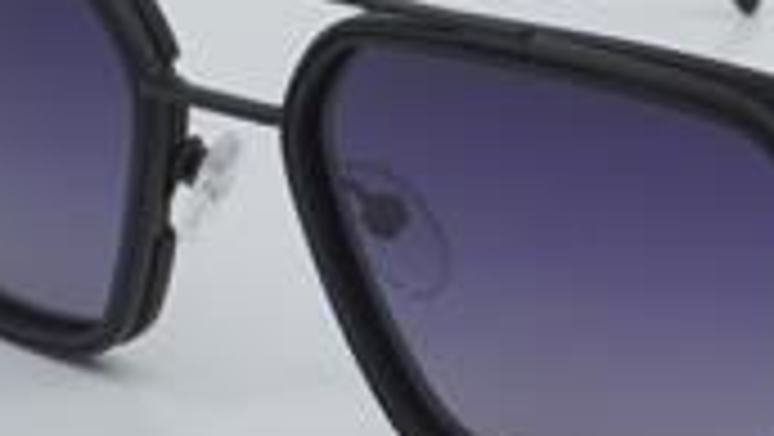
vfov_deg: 6.6
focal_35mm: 183
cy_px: 198
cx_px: 644
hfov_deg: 11.7
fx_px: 3758
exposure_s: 1/3
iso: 100
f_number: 32
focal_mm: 50
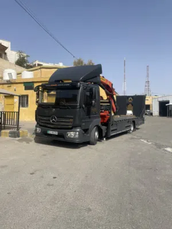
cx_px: 86
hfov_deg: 53.1
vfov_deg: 67.3
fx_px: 172
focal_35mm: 26
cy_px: 114
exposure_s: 1/4831
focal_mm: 4.2
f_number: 1.6
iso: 32
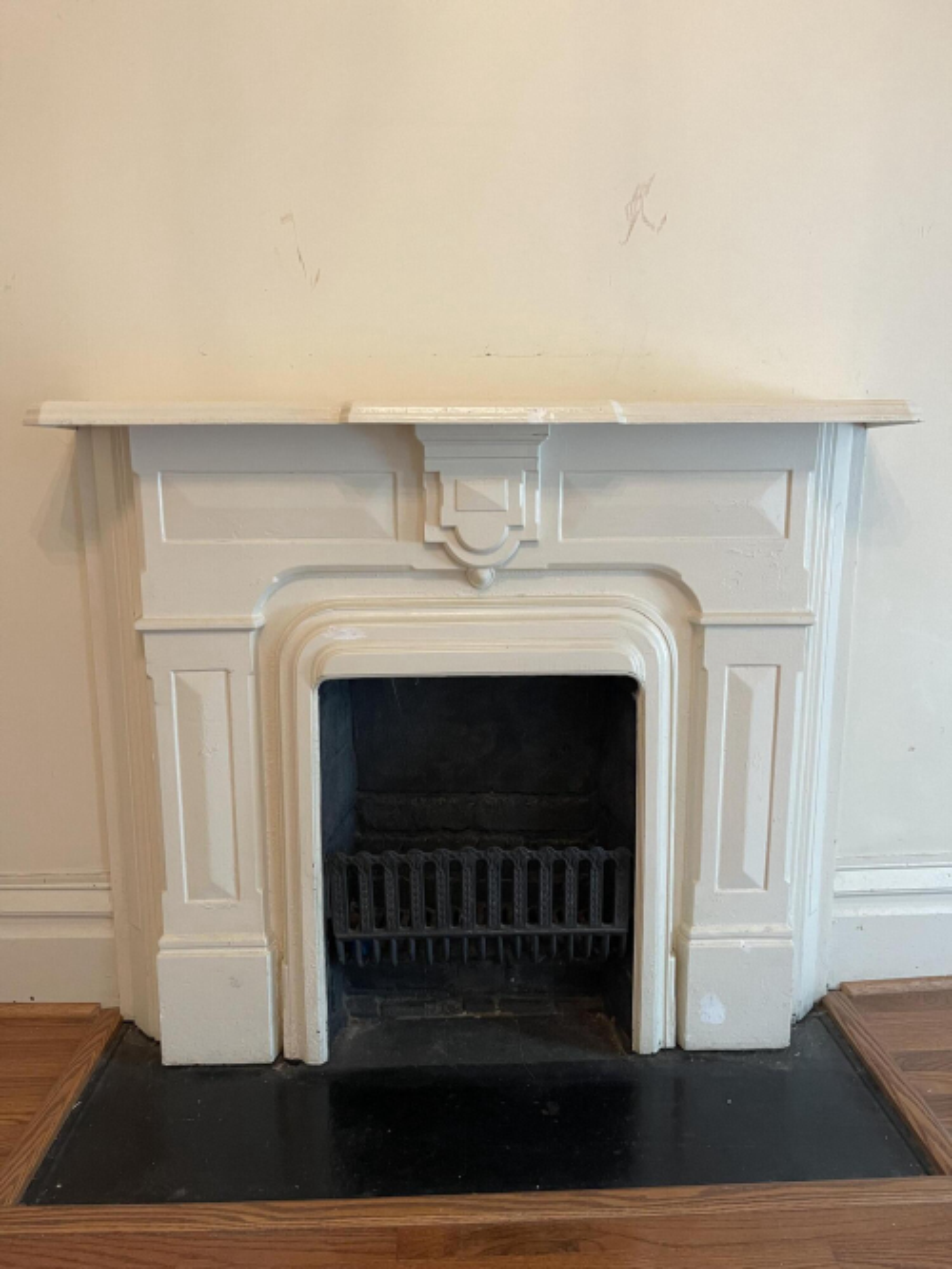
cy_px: 634
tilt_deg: -10.7
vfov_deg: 69.4
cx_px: 476
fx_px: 917
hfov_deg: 54.9
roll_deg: +1.6
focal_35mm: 25
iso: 250
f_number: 1.6
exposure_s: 1/60
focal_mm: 5.1
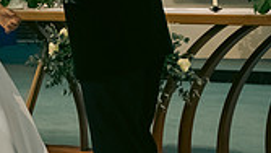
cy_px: -113
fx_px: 913
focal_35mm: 127
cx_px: -63
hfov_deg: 16.1
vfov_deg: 9.2
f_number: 3.5
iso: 1000
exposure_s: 1/160
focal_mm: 35
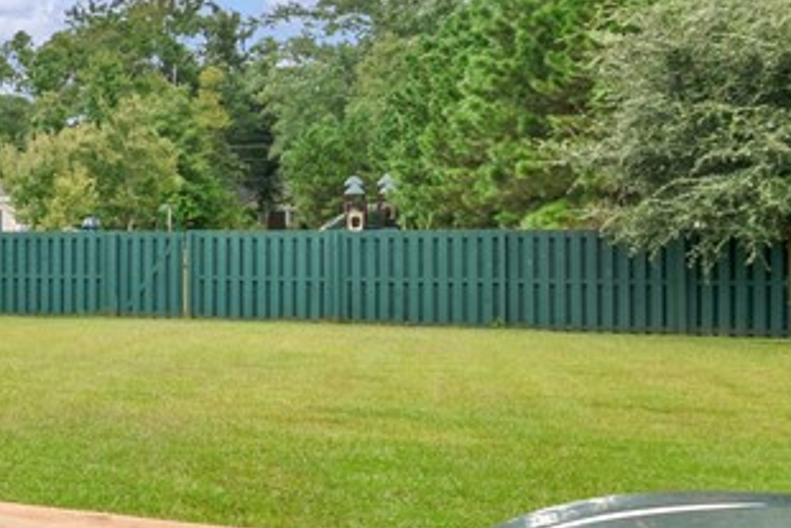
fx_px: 1269
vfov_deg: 23.5
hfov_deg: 22.7
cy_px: 260
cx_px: -579
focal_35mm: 58
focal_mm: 11
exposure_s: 1/250
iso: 250
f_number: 8
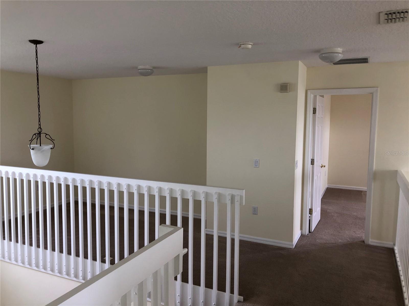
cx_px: 204
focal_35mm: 28
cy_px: 153
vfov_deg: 49.7
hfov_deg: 63.4
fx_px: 331
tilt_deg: -7.1
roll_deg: -0.4
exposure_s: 1/22
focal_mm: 3.99
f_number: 1.8
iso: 20
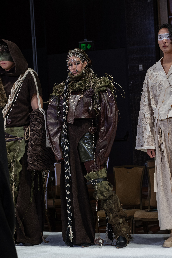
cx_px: 86
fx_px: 752
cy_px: 129
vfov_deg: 19.5
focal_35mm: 105
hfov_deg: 13.0
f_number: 4.5
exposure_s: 1/100
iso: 200
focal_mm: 70
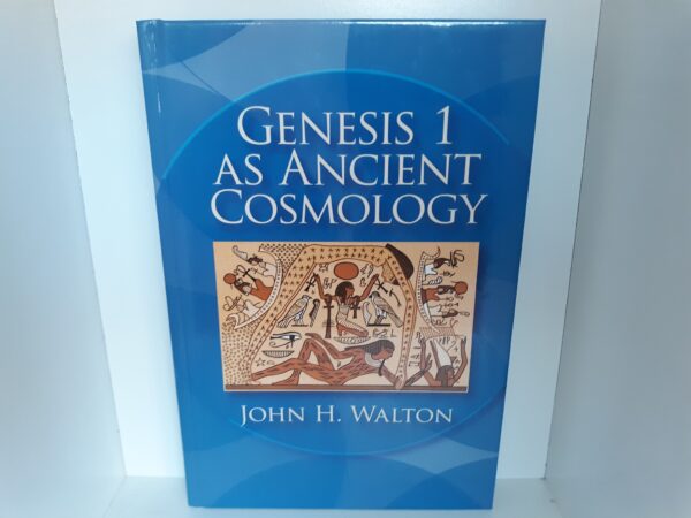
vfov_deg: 49.7
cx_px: 346
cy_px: 259
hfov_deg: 63.4
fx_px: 559
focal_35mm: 28
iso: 250
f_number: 1.7
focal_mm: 3.7
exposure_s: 1/50
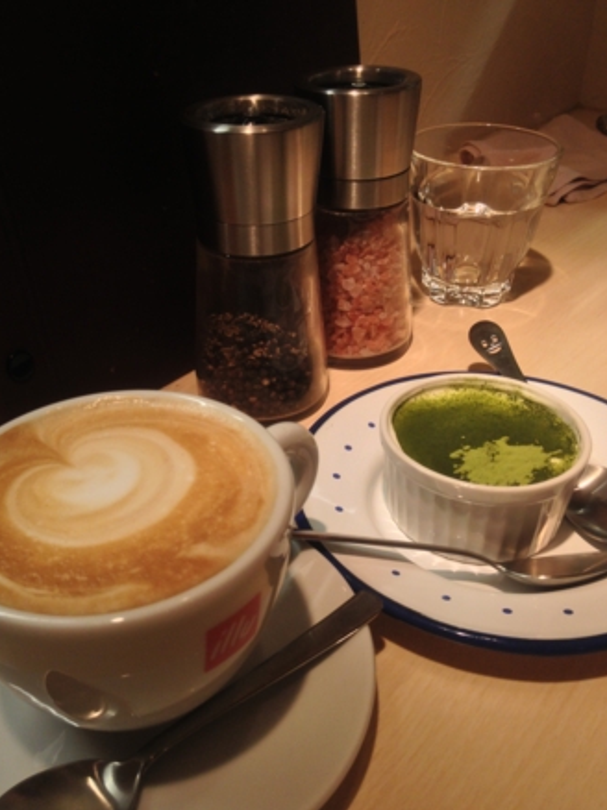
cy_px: 409
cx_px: 296
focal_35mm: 36
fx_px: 843
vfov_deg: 51.4
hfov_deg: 39.6
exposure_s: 1/30
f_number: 2.4
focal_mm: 4.28
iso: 50
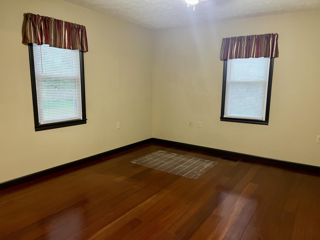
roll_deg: -0.2
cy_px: 120
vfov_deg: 53.1
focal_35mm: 26
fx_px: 240
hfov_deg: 67.3
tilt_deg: -7.9
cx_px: 160
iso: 250
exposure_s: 1/60
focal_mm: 5.1
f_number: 1.6
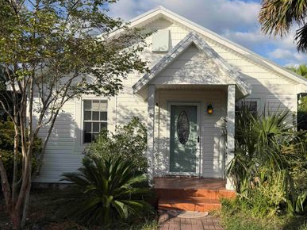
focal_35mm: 31
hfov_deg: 58.2
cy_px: 125
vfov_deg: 45.4
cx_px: 174
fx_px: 275
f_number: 1.78
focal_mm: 6.76
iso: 80
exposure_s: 1/3759
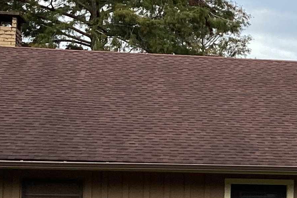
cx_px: 349
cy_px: 154
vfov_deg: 12.3
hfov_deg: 17.6
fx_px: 916
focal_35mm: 111
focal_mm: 3.3
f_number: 2.4
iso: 25
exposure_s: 1/926
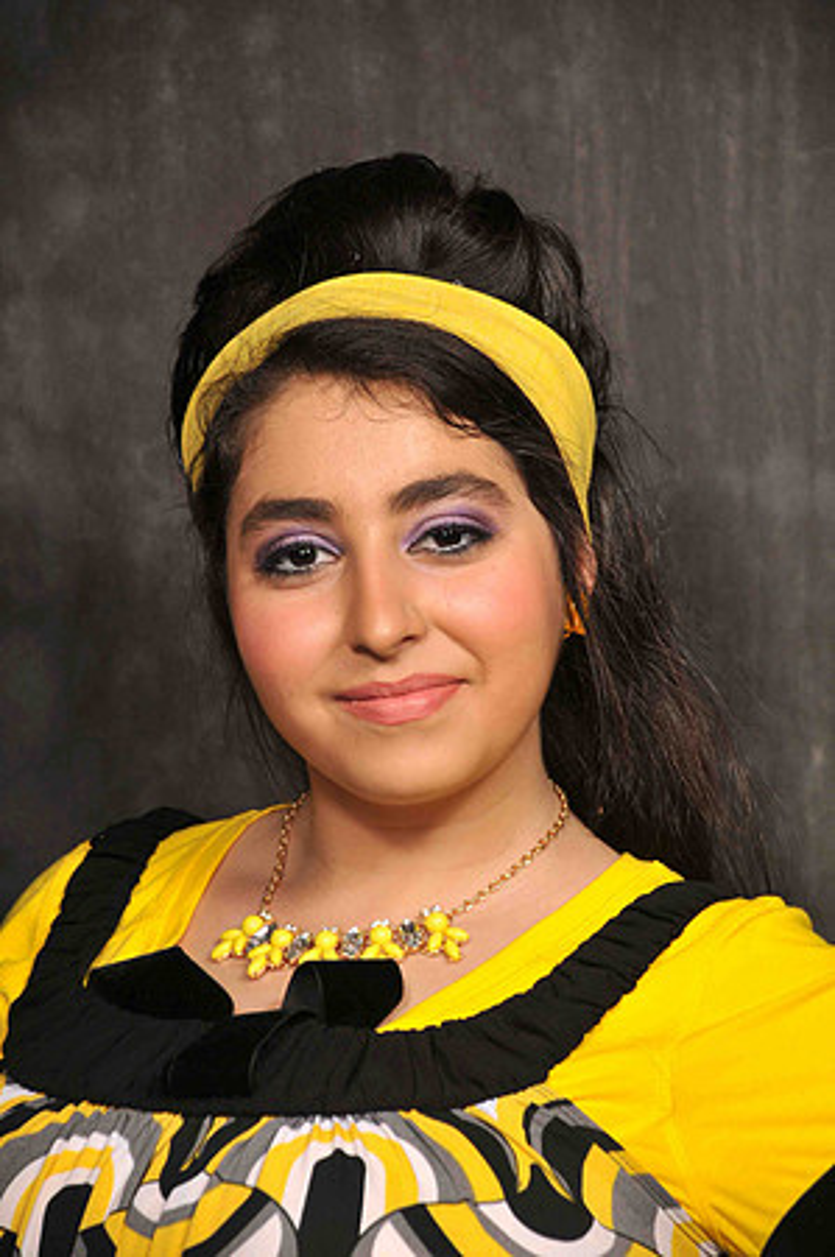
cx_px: 418
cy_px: 628
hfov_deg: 8.7
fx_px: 5492
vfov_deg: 13.1
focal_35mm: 158
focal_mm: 105
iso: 200
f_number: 5.6
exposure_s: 1/125
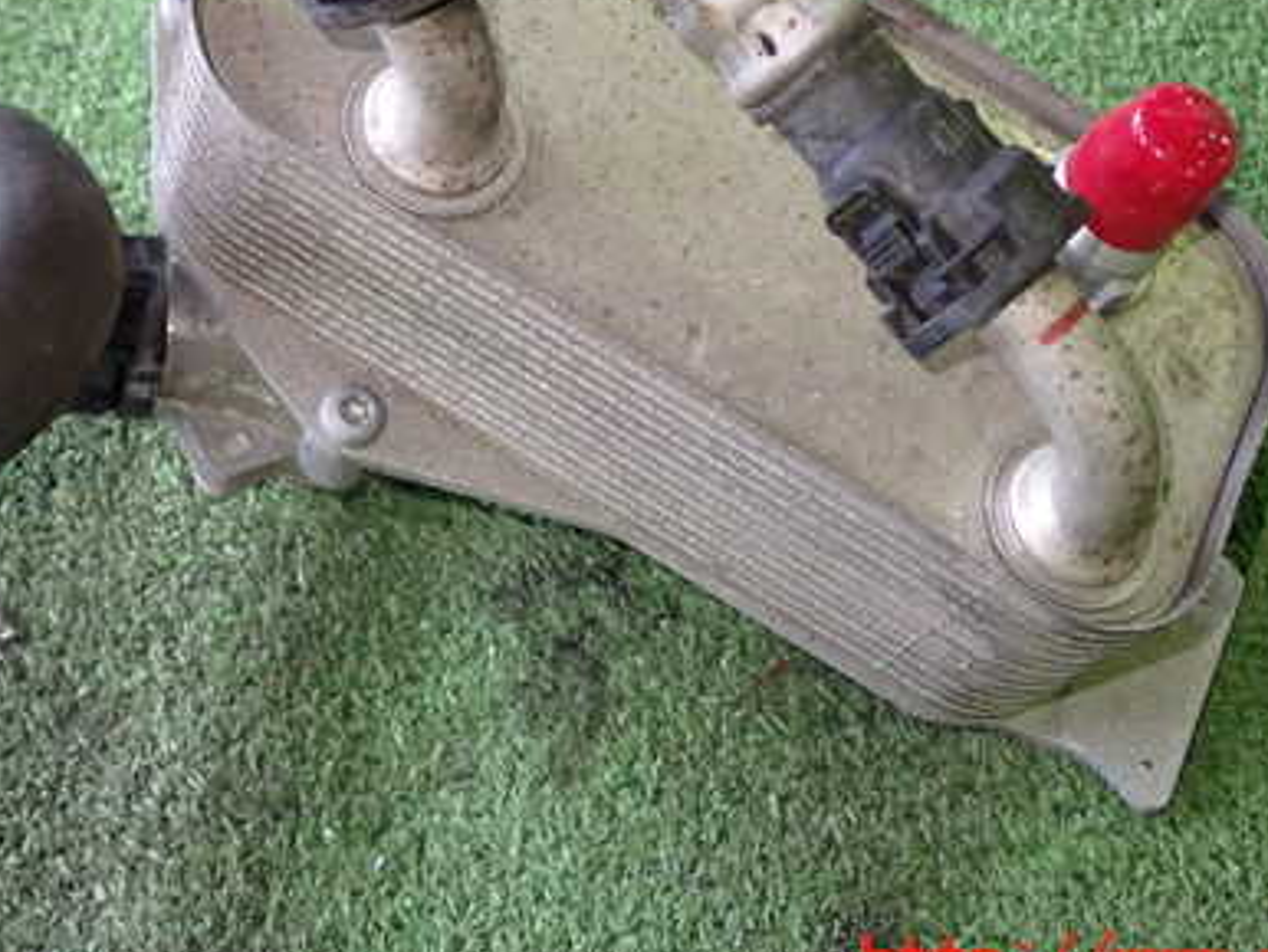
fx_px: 2163
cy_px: 269
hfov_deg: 32.7
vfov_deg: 24.6
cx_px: 618
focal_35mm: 59
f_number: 2.7
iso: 640
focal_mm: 6.83
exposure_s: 1/40
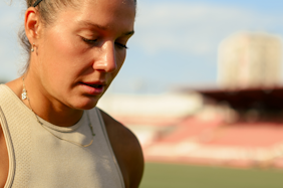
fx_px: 683
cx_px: 84
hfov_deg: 23.3
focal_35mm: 87
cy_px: 77
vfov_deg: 15.6
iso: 50
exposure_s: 1/1600
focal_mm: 35
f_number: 1.4
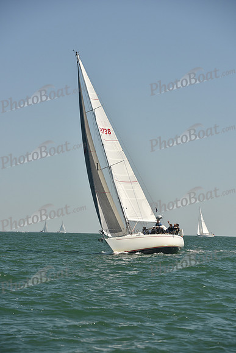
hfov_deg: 11.4
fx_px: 1179
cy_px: 176
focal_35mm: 120
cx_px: 118
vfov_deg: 17.1
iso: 250
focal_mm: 120
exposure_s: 1/800
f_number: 5.6
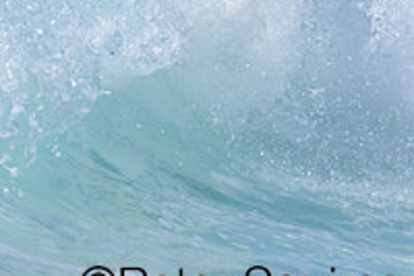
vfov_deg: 0.4
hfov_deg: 0.7
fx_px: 36206
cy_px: -203
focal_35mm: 3151
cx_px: 266
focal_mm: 800
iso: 1000
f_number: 16
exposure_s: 1/2000
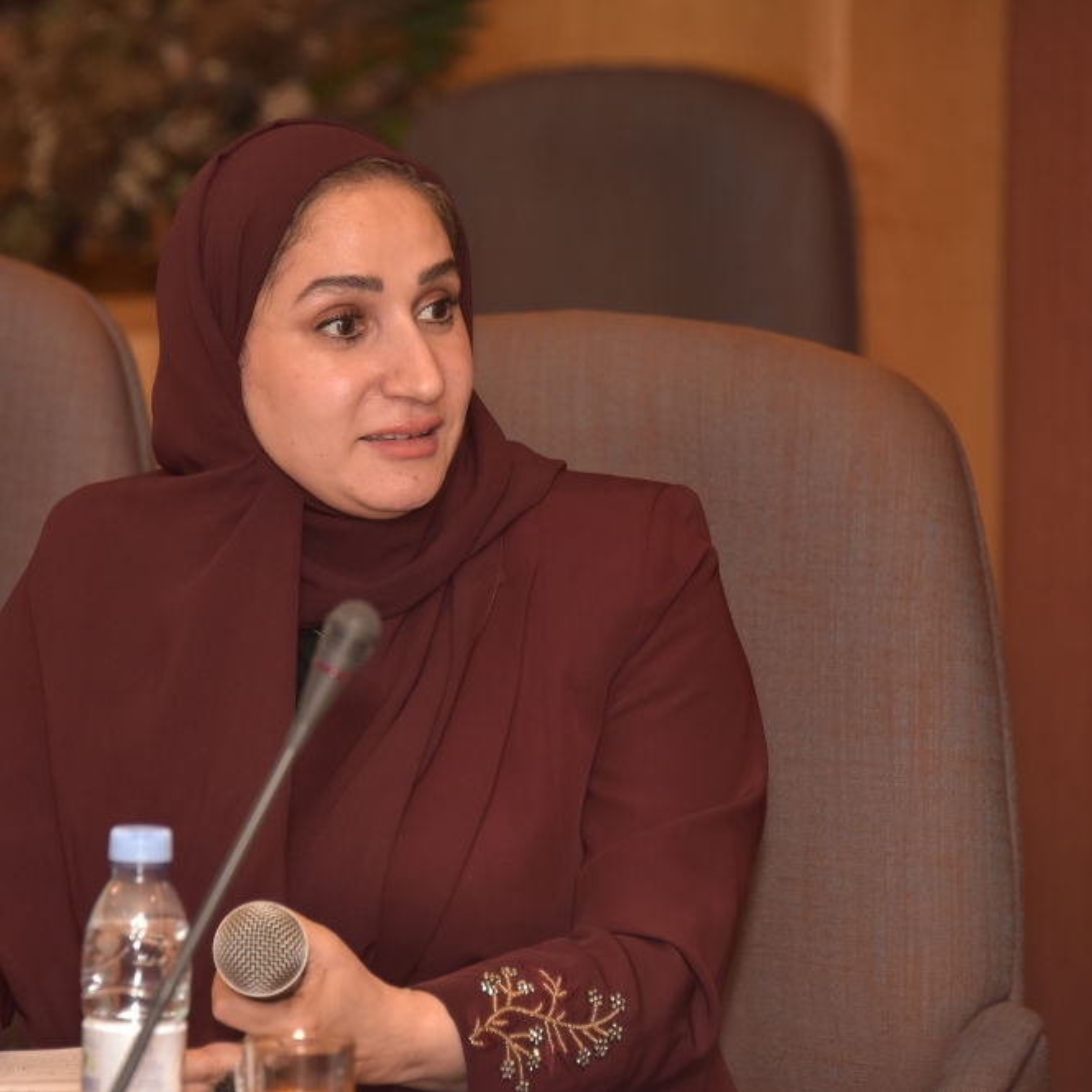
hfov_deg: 6.0
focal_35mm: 294
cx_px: 401
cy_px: 546
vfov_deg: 6.0
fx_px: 10493
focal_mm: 230
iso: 500
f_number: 5.6
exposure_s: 1/60
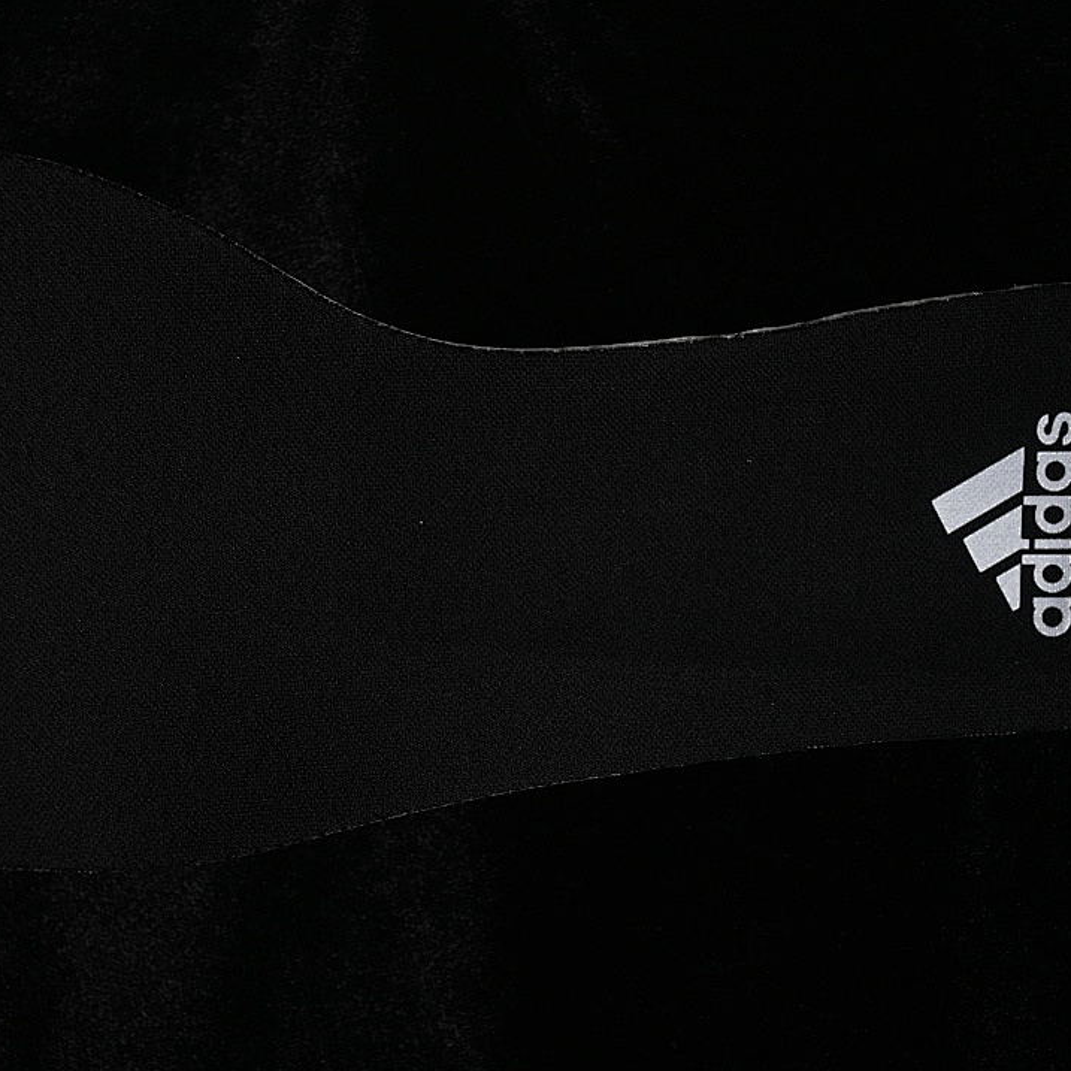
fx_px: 3360
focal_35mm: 96
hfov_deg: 18.1
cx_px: 476
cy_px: 535
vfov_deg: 18.1
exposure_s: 1/60
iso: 160
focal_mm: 50
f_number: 6.3
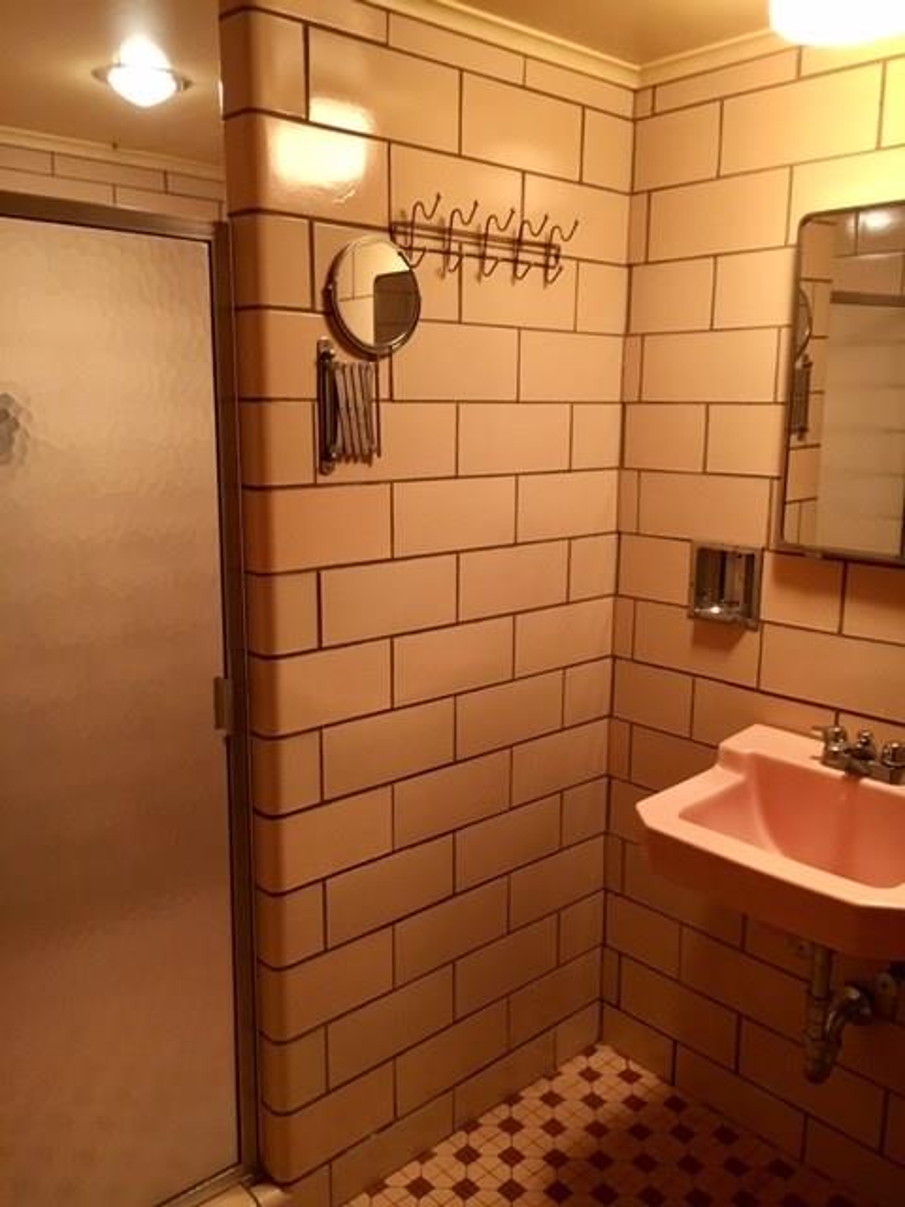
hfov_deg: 48.2
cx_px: 452
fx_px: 1011
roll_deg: -0.5
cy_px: 604
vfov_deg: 61.7
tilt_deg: -10.3
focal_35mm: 29
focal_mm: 4.15
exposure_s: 1/20
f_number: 2.2
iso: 200
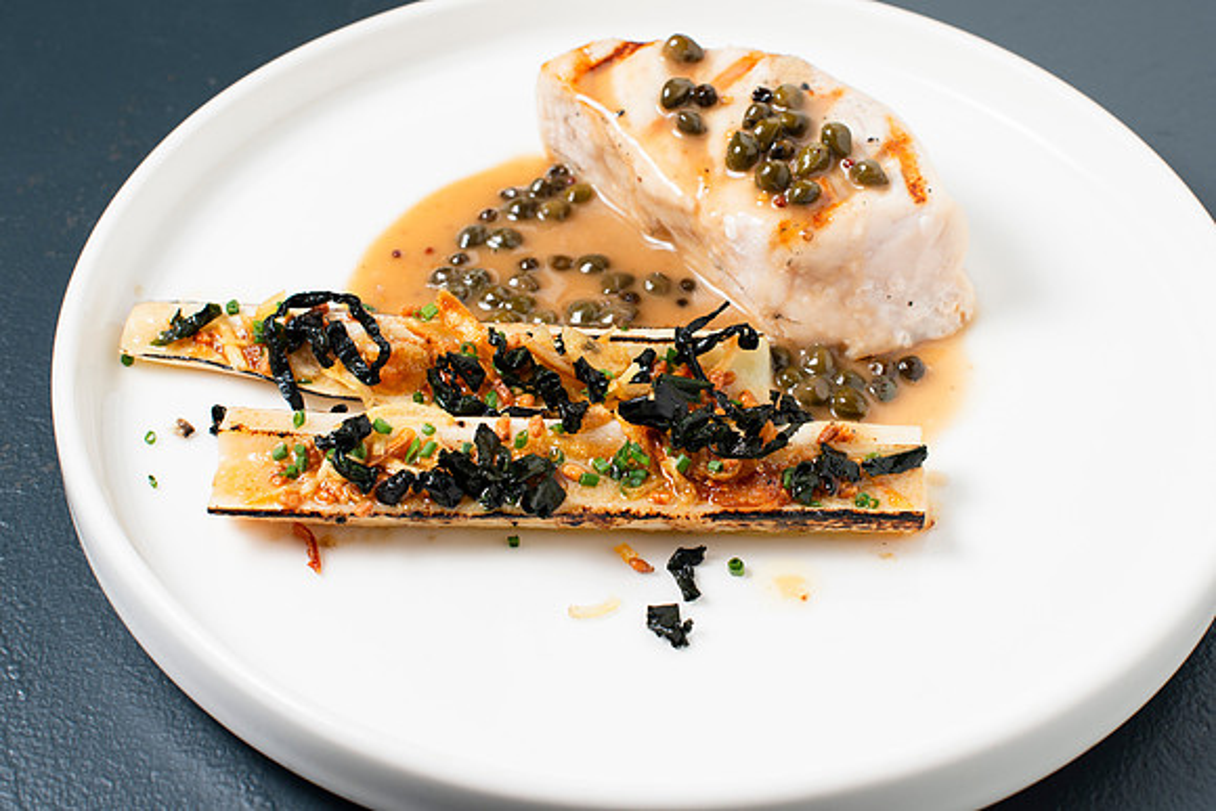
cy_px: 342
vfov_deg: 23.0
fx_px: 1989
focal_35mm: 59
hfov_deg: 34.0
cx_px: 649
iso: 200
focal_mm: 50
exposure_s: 1/200
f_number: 8
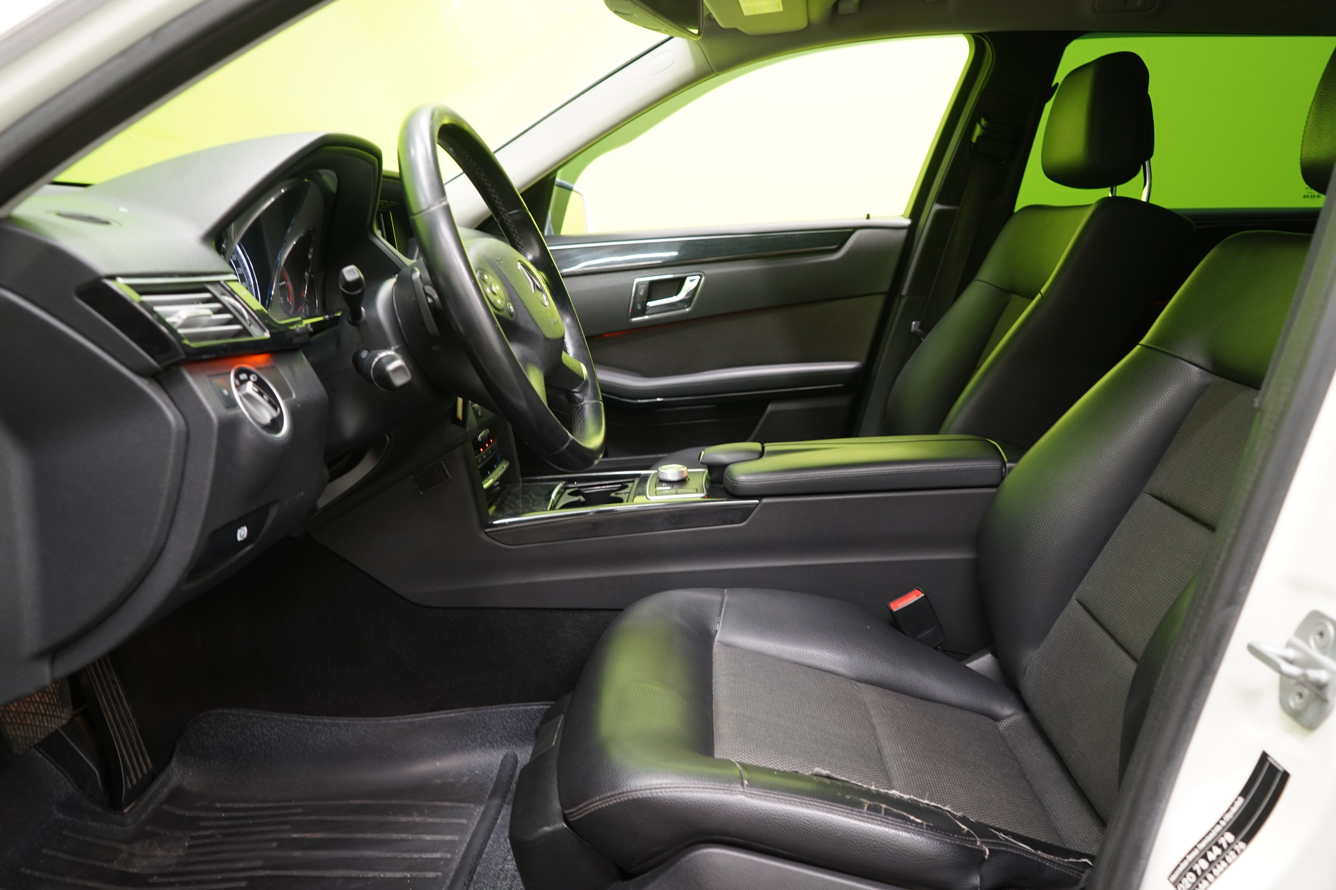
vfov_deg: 46.4
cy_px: 445
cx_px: 668
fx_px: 1039
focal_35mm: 28
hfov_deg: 65.5
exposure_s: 1/13
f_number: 5
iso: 1000
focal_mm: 28
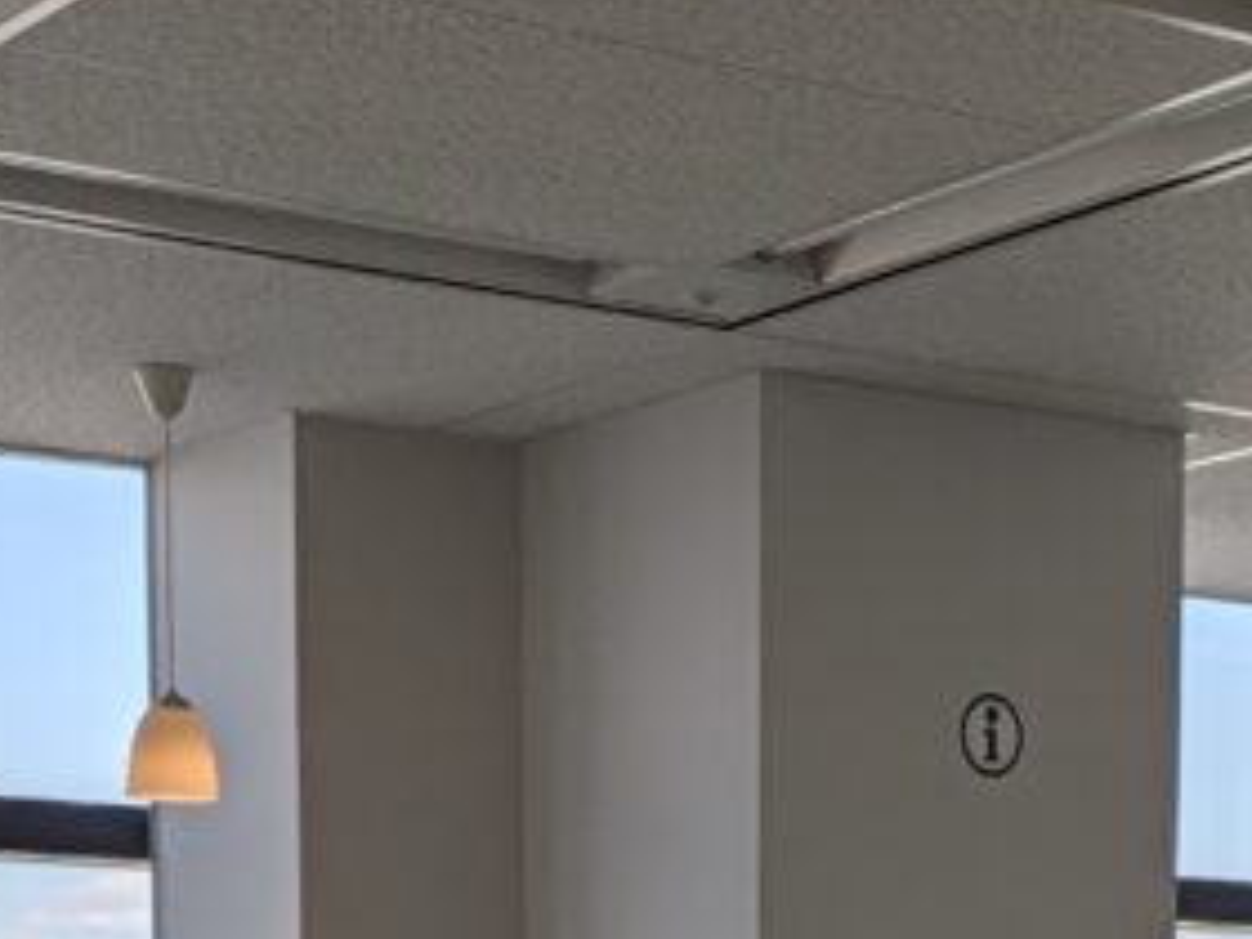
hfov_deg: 18.7
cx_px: 756
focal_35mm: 105
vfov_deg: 12.9
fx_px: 3798
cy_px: 1659
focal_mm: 5.28
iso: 15
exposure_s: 1/316
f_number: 1.7
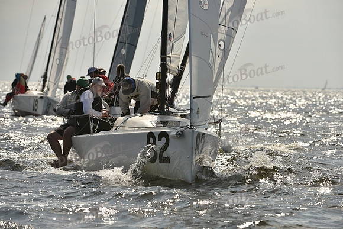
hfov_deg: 7.6
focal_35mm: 270
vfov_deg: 5.1
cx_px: 172
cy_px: 114
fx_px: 2573
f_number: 7.1
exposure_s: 1/2000
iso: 250
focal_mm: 270
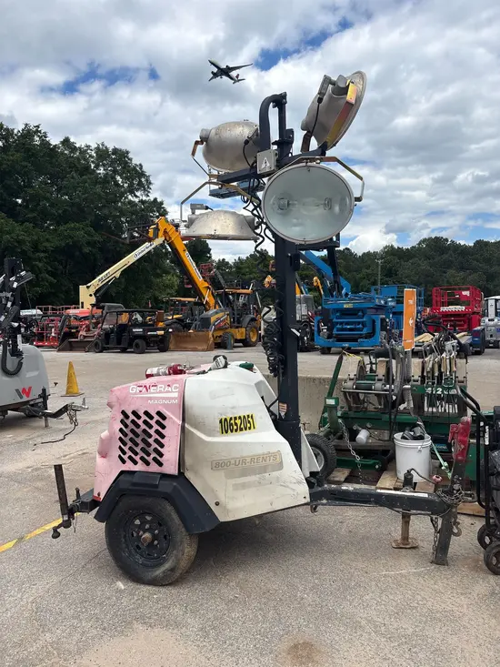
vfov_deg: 67.3
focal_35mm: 26
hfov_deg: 53.1
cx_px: 250
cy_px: 334
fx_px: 501
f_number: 1.6
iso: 50
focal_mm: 5.96
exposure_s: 1/3623
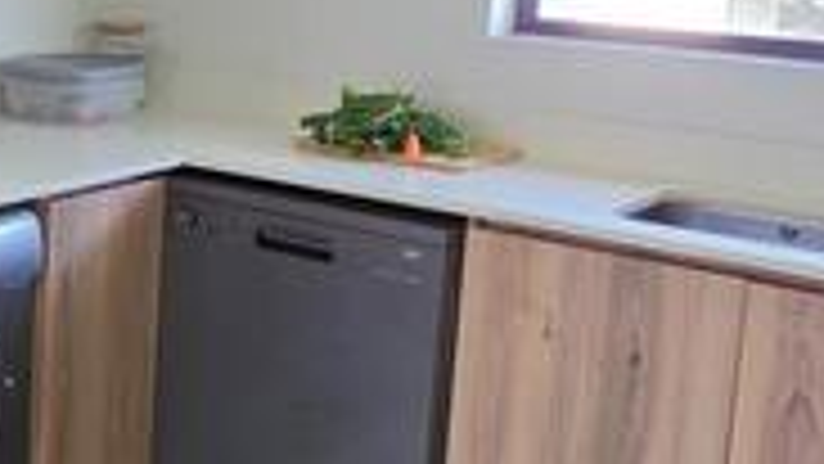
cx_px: -216
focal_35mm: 62
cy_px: 90
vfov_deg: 19.2
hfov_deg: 28.5
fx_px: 1355
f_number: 1.9
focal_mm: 2.2
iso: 125
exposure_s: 1/100
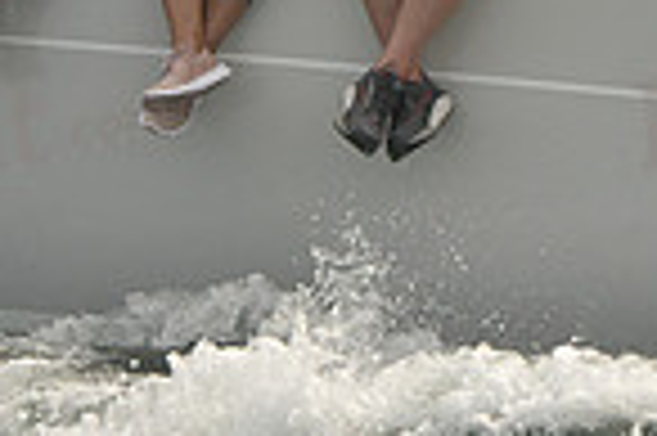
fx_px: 7255
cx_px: 405
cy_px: -119
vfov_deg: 3.4
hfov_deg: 5.2
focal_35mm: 398
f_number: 6.3
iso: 400
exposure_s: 1/1000
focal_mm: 100
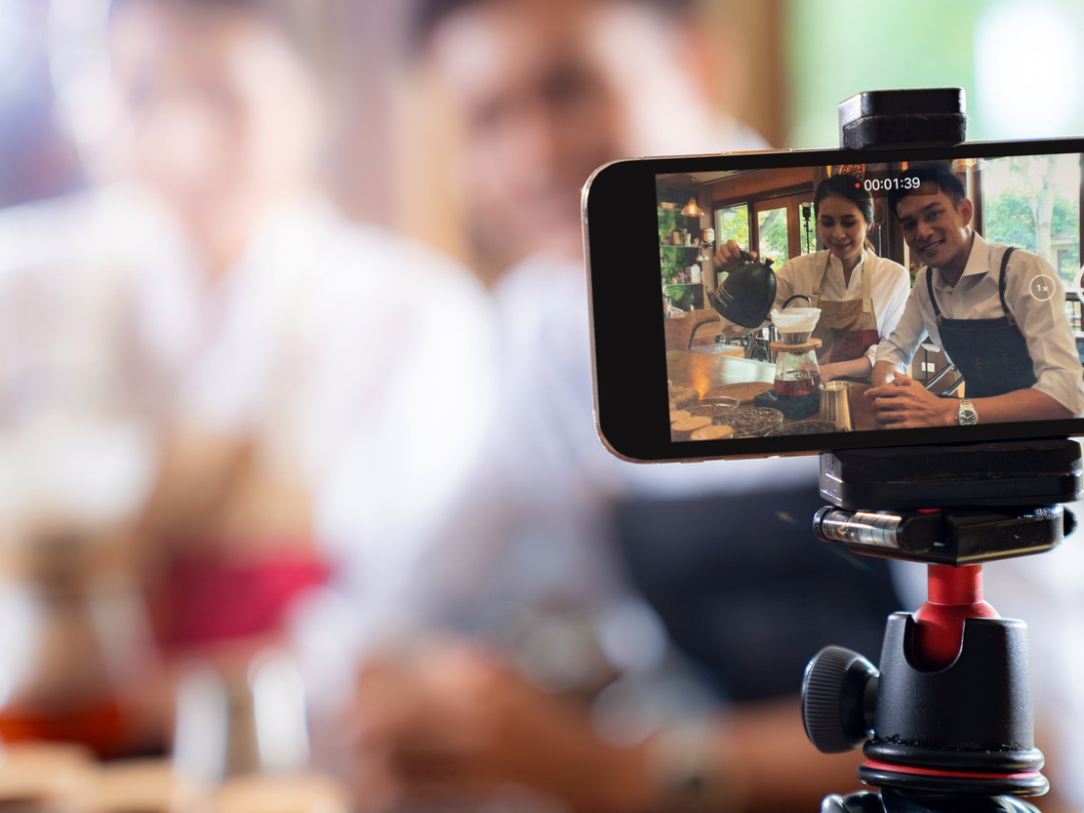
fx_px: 2380
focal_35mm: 76
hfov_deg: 25.6
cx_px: 600
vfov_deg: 19.4
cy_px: 407
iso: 200
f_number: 3.2
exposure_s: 1/60
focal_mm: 70
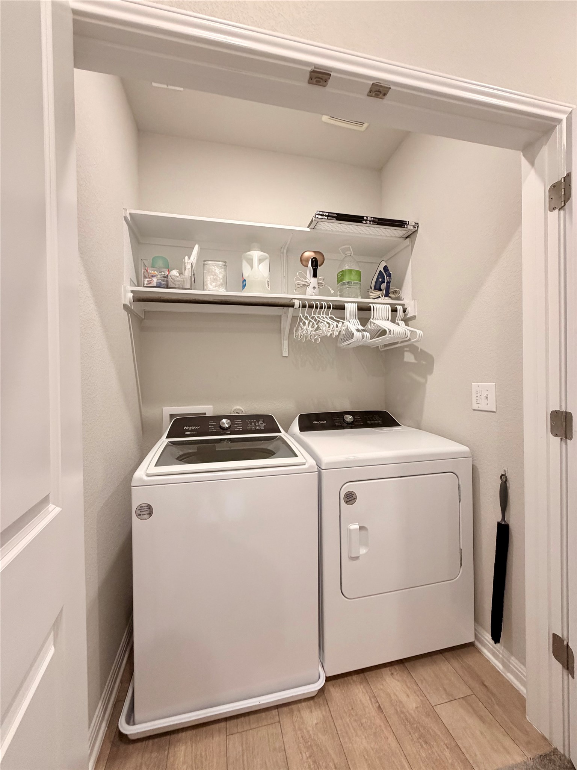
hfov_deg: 85.7
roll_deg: +0.6
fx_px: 311
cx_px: 288
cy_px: 385
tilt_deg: +0.3
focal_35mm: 14
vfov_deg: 102.1
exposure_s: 1/120
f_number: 2.2
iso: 320
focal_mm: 2.22
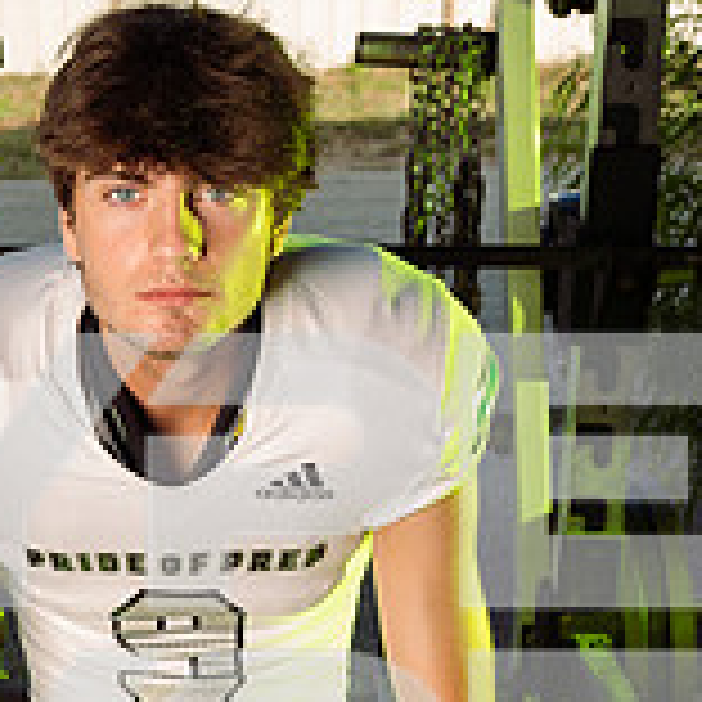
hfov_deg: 18.4
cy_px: 792
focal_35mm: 93
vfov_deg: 17.9
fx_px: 2134
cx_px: 104
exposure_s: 1/250
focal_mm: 38
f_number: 6.3
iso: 80
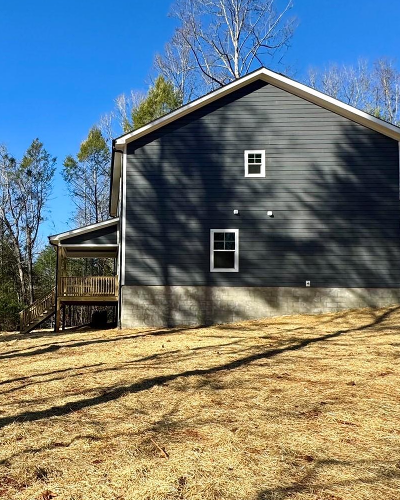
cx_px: 74
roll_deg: -1.6
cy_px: 314
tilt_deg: +3.0
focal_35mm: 28
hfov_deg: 48.3
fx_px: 414
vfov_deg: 61.3
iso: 50
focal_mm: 2.22
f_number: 2.2
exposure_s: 1/1346
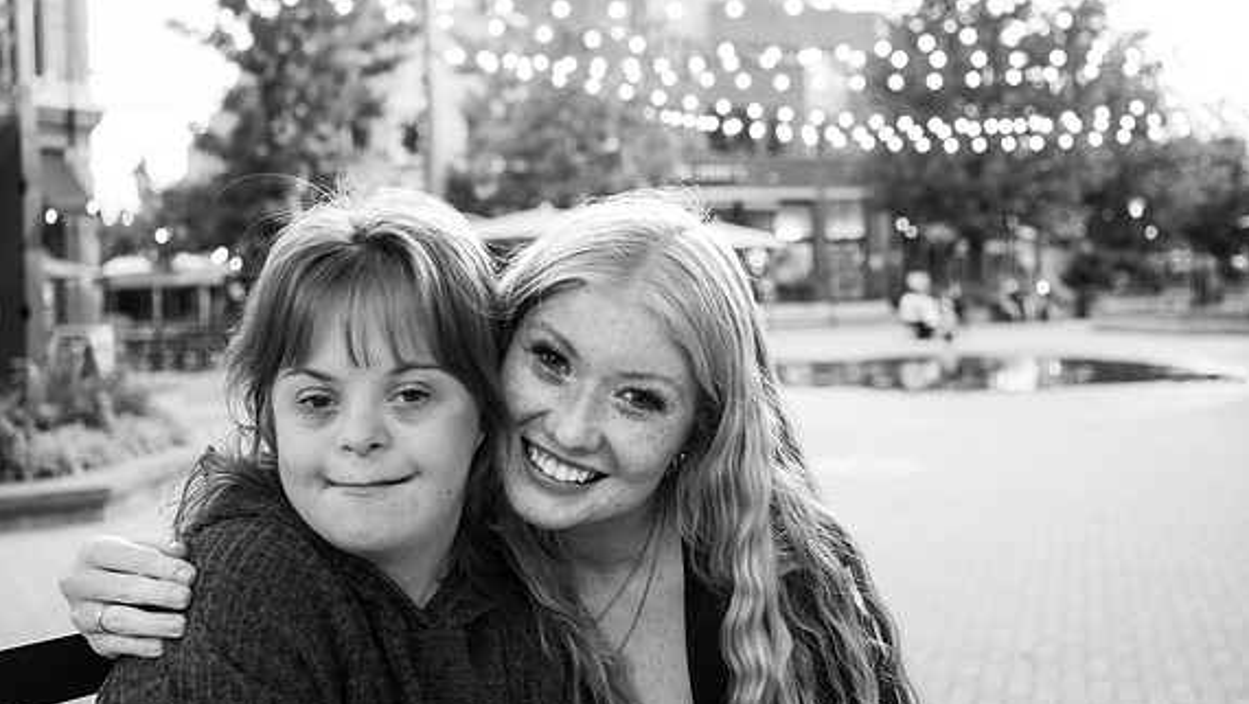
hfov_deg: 48.3
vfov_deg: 28.4
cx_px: 616
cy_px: 334
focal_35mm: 42
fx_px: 1391
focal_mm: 35
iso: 1000
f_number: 3.5
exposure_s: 1/125
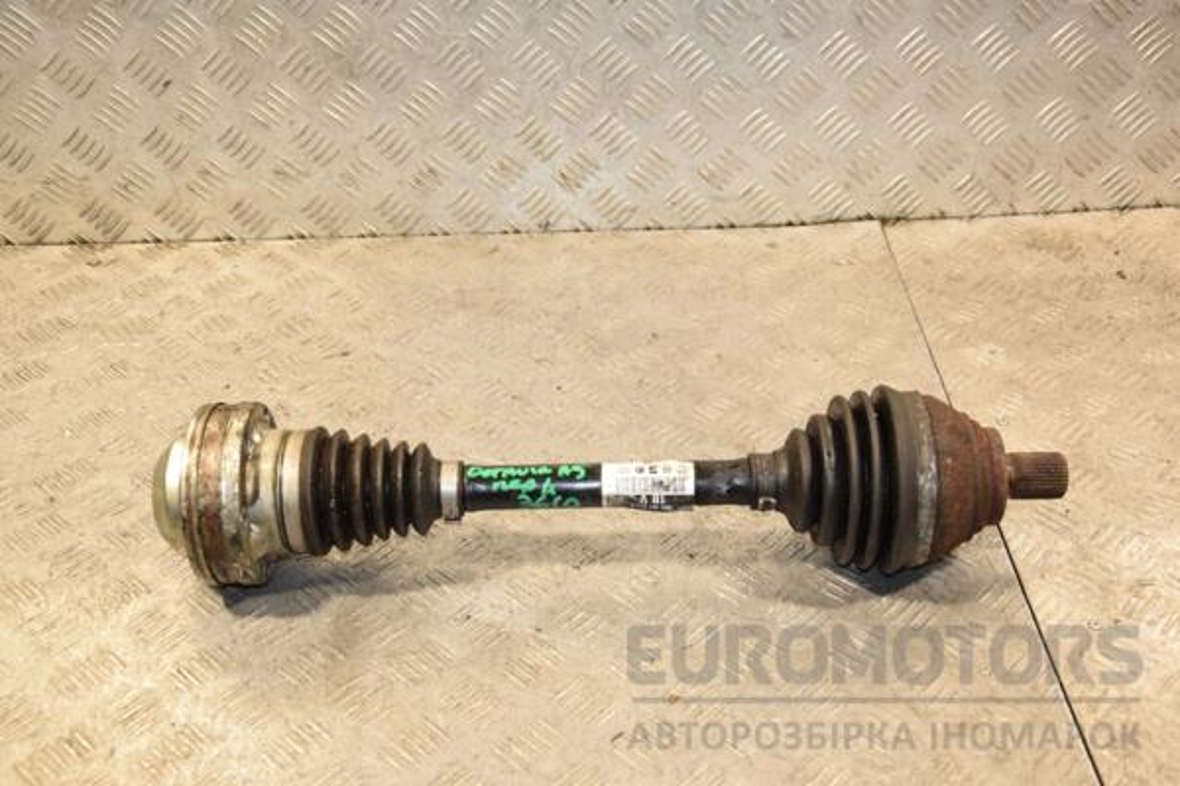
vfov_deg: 29.9
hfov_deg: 43.6
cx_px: 590
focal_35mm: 45
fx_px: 1475
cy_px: 393
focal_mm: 30
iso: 800
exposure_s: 1/200
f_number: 5.6
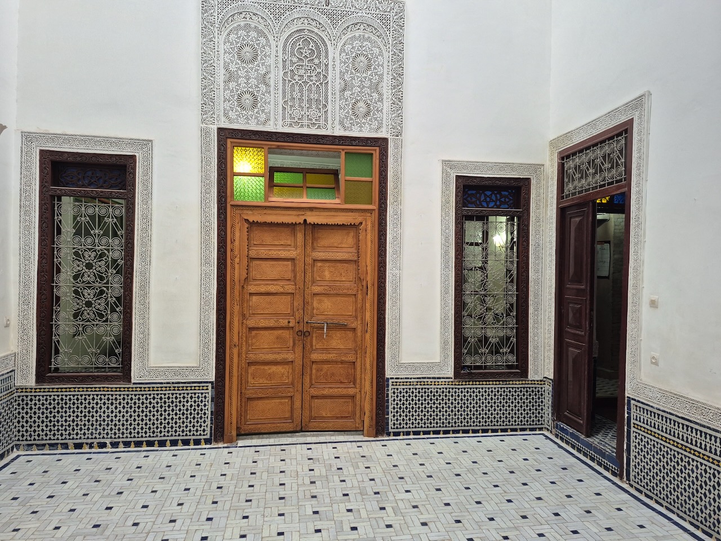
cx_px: 360
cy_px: 270
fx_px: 479
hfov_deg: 73.9
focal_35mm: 23
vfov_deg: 58.9
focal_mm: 5.4
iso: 320
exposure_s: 1/100
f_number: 1.8
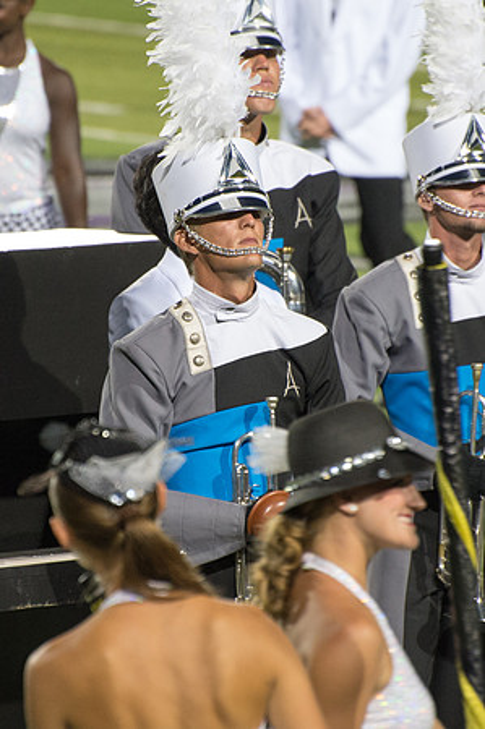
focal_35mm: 538
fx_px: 10904
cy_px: 338
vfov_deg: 3.8
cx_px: 214
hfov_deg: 2.5
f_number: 5.6
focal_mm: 250
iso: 2500
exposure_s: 1/160
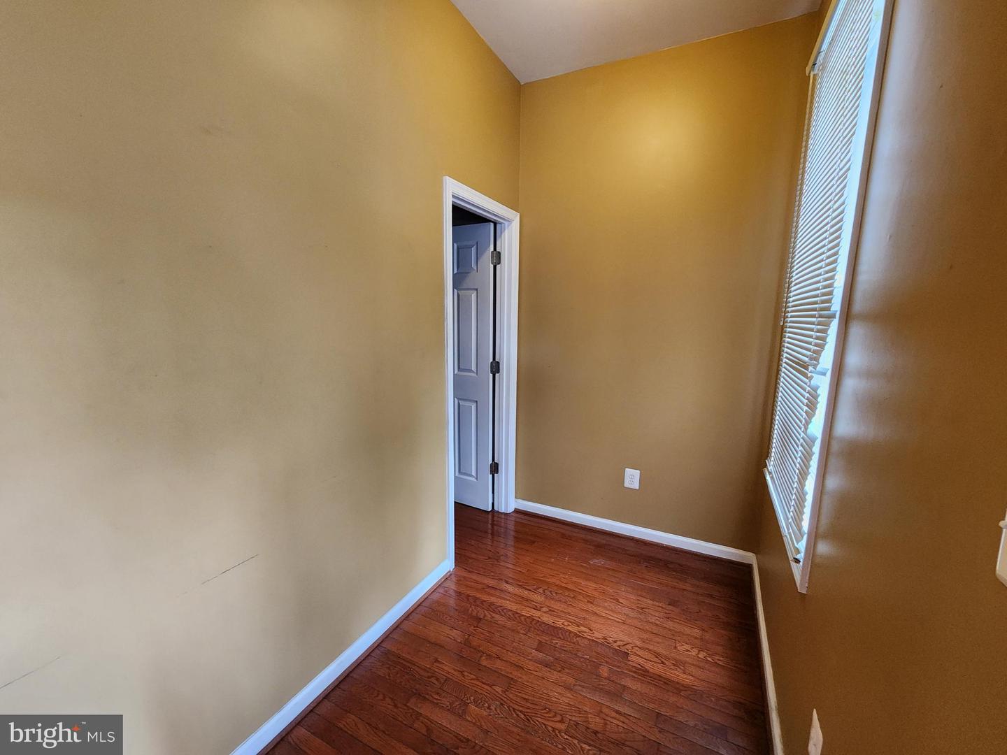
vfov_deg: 89.9
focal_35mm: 13
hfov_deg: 106.2
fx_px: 378
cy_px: 378
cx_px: 504
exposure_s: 1/60
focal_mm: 2.2
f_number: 2.2
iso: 320
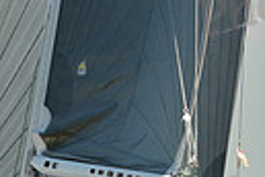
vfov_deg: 1.1
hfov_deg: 1.7
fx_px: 8921
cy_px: 310
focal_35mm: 1212
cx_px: 92
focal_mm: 270
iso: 200
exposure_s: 1/1600
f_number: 5
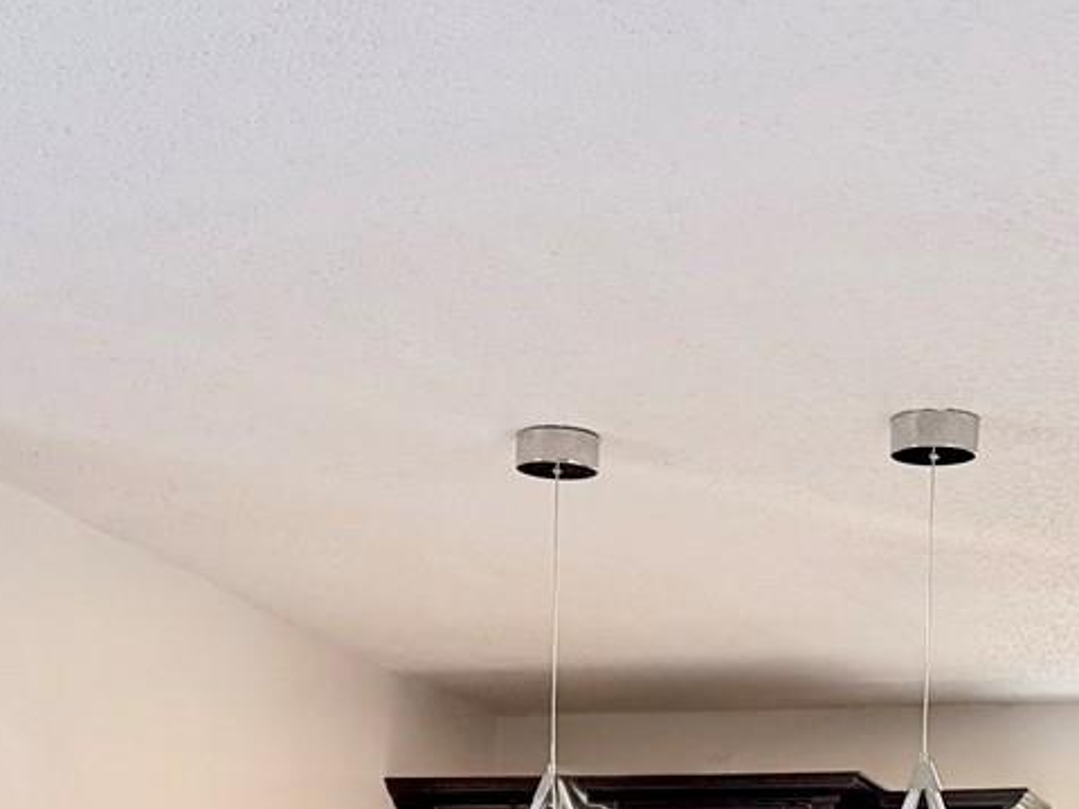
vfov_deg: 16.6
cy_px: 1238
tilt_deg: -3.4
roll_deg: -1.9
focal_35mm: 80
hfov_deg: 24.4
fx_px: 2494
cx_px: 650
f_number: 1.78
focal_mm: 6.76
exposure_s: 1/60
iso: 320
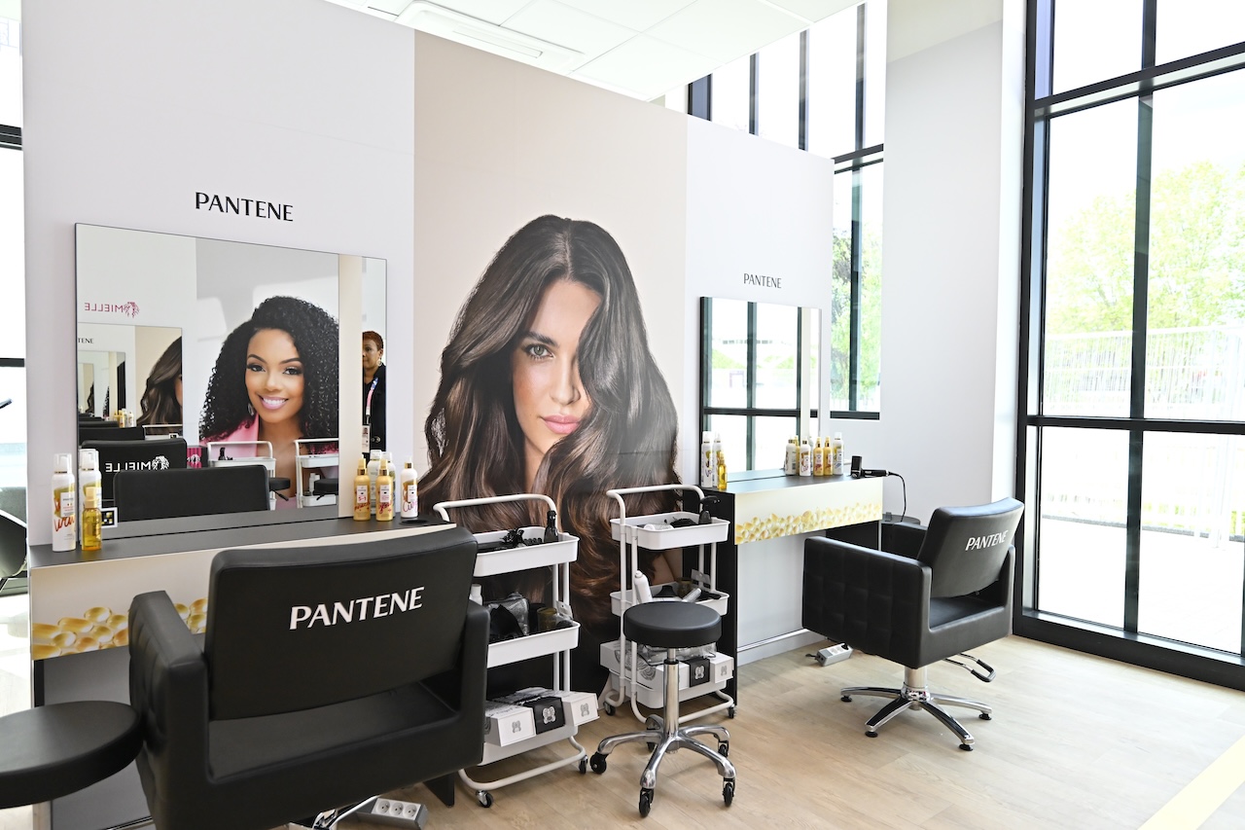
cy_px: 415
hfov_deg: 79.9
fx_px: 743
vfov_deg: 58.3
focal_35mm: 22
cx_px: 622
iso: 2000
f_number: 4
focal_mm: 21.5
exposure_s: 1/1000
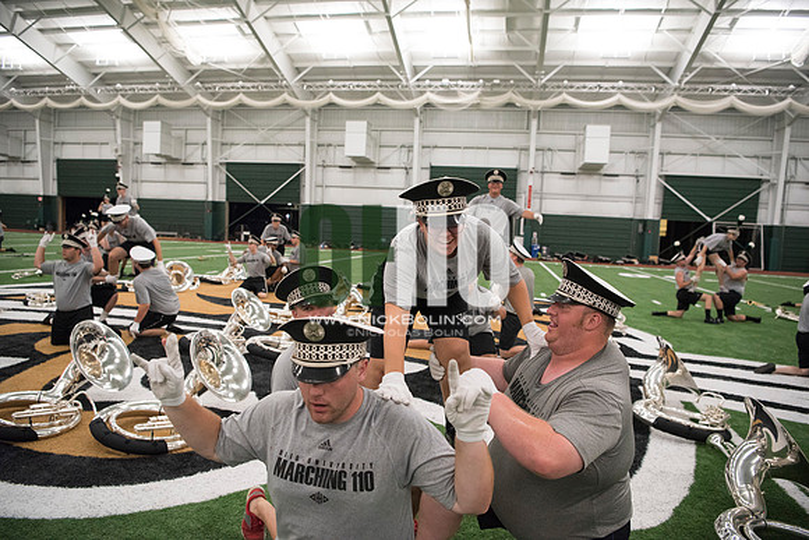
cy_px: 270
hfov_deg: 73.7
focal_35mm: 24
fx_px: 539
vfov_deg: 53.2
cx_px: 404
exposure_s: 1/320
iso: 3200
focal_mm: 24
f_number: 3.2
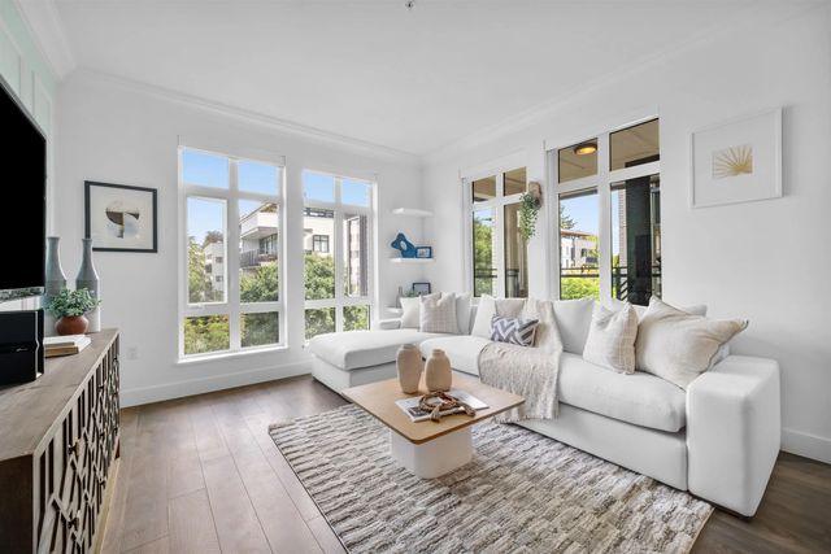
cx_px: 416
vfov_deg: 83.3
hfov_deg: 106.3
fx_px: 312
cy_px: 277
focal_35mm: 14
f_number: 9
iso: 250
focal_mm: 9
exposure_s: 1/25
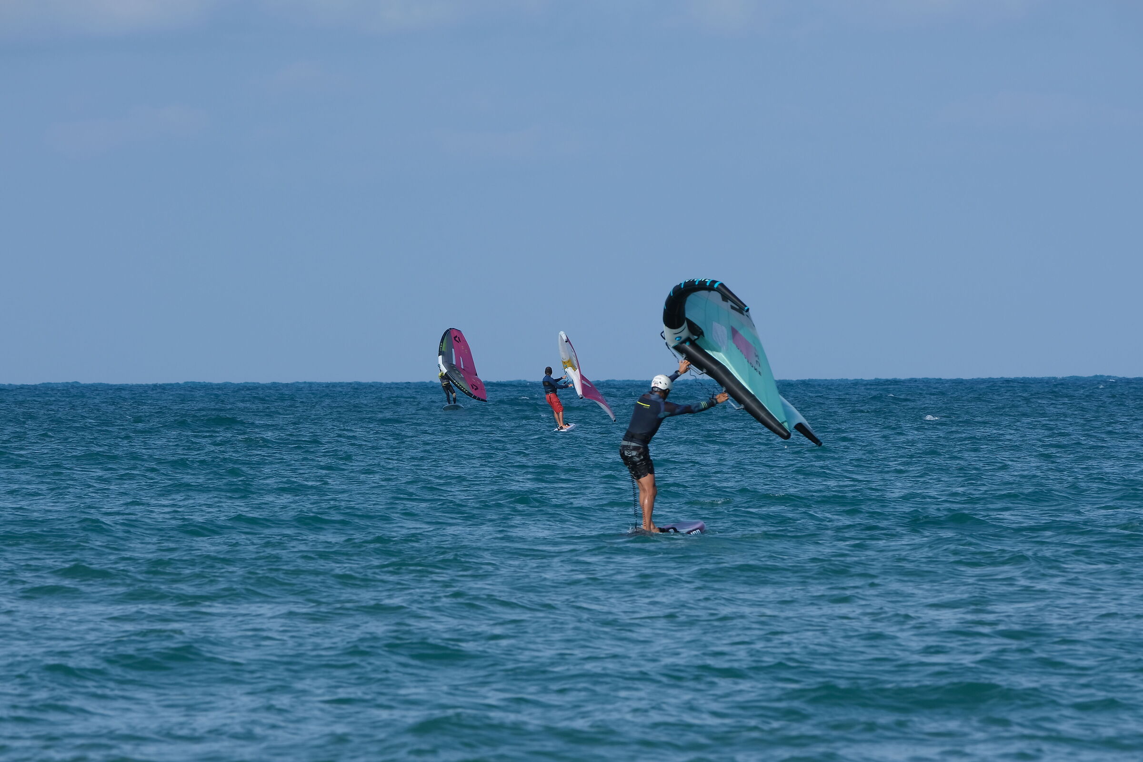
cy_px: 381
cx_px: 572
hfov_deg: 4.8
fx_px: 13778
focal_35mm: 434
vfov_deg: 3.2
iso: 200
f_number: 10
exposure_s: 1/400
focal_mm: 289
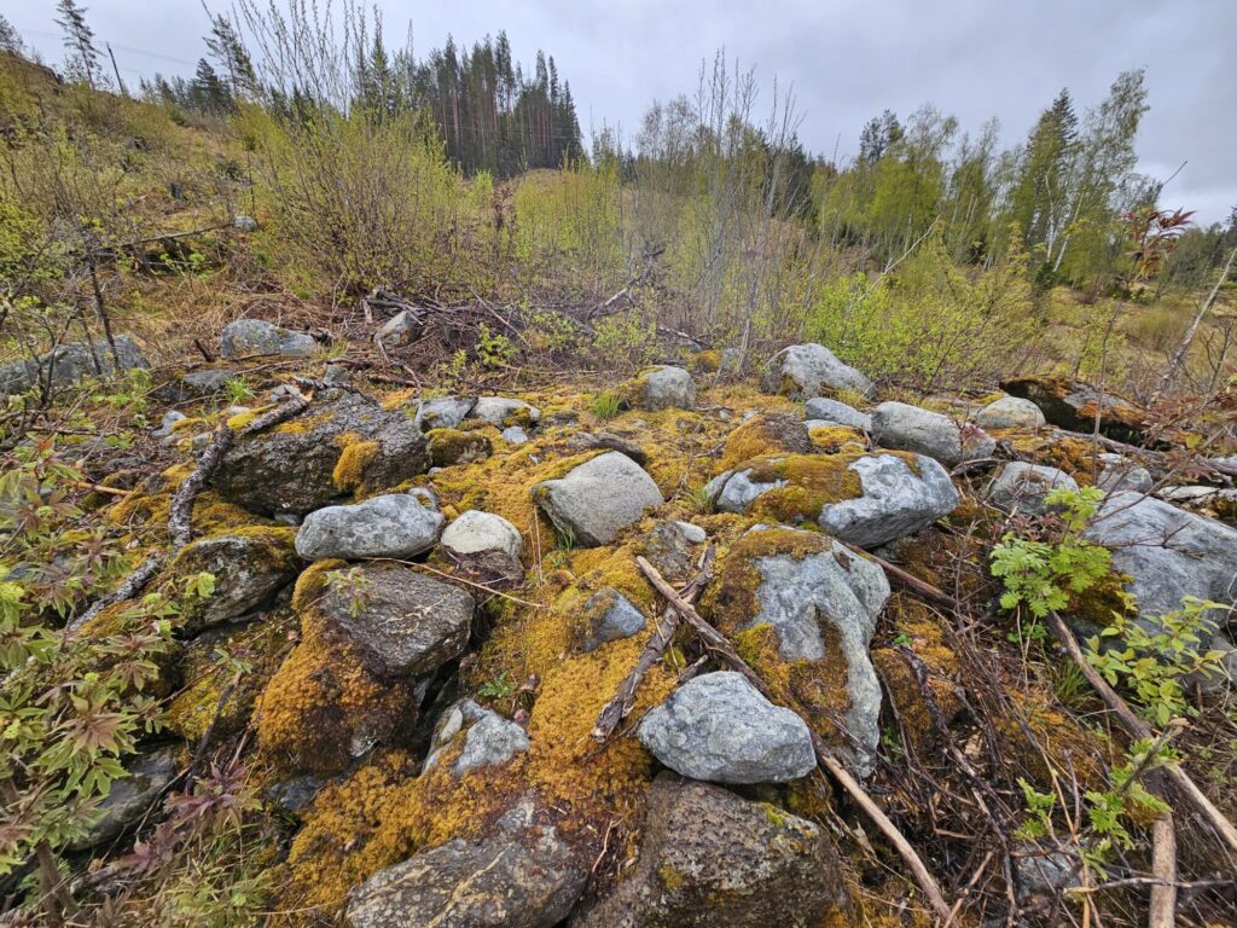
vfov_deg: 89.9
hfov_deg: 106.2
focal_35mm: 13
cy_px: 464
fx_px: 465
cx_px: 618
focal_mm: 2.2
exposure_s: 1/398
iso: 50
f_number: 2.2
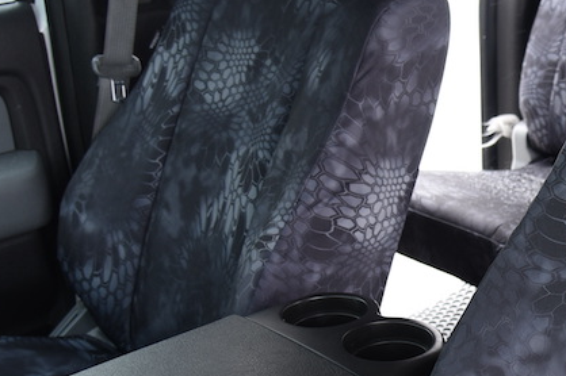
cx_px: 597
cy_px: 267
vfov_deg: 19.6
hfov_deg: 27.2
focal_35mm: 69
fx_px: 1084
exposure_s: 1/50
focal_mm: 24
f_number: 4.5
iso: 500
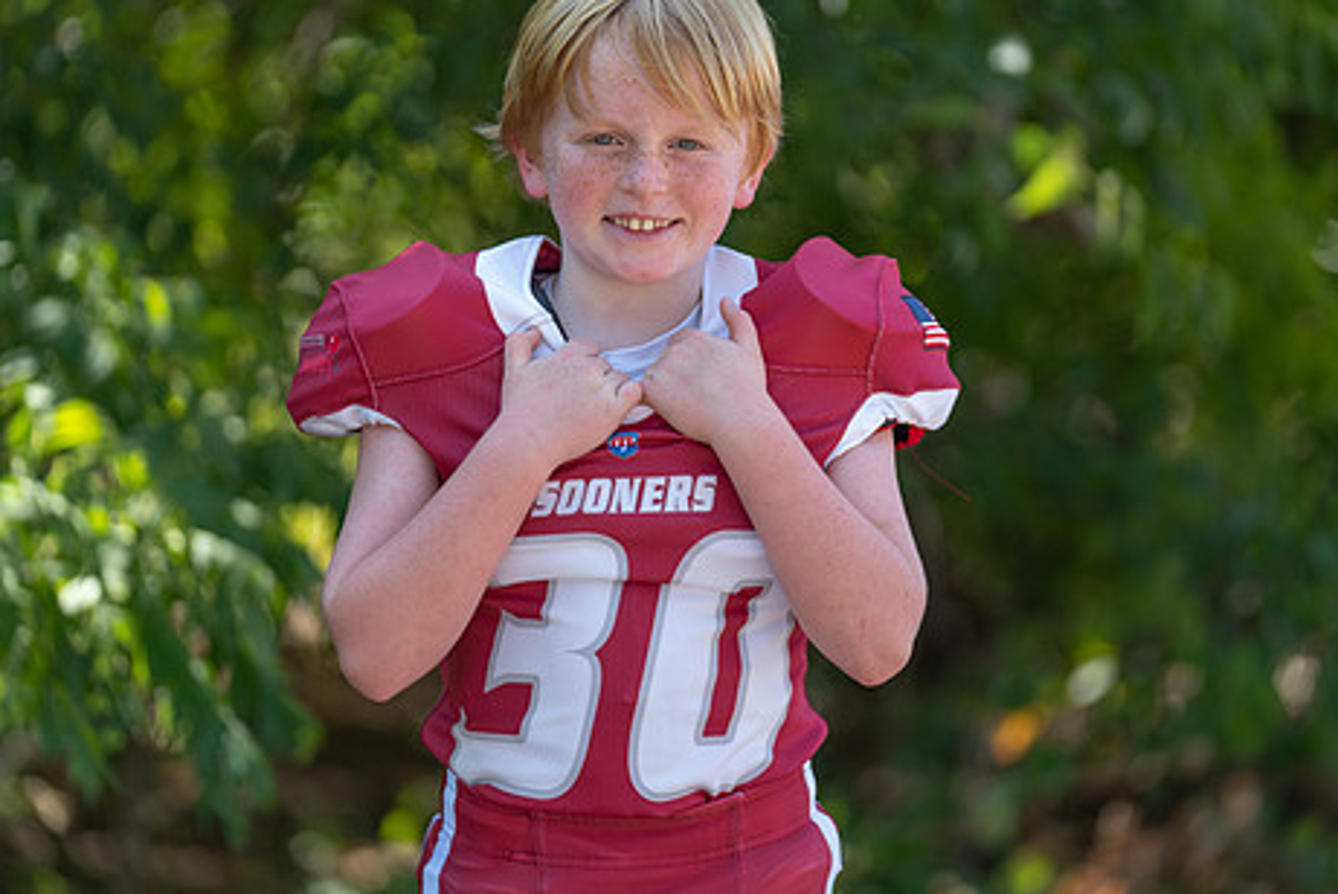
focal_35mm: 190
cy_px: 367
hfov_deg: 10.8
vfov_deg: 7.2
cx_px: 647
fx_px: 7066
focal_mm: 151
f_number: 2.8
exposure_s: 1/320
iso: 80
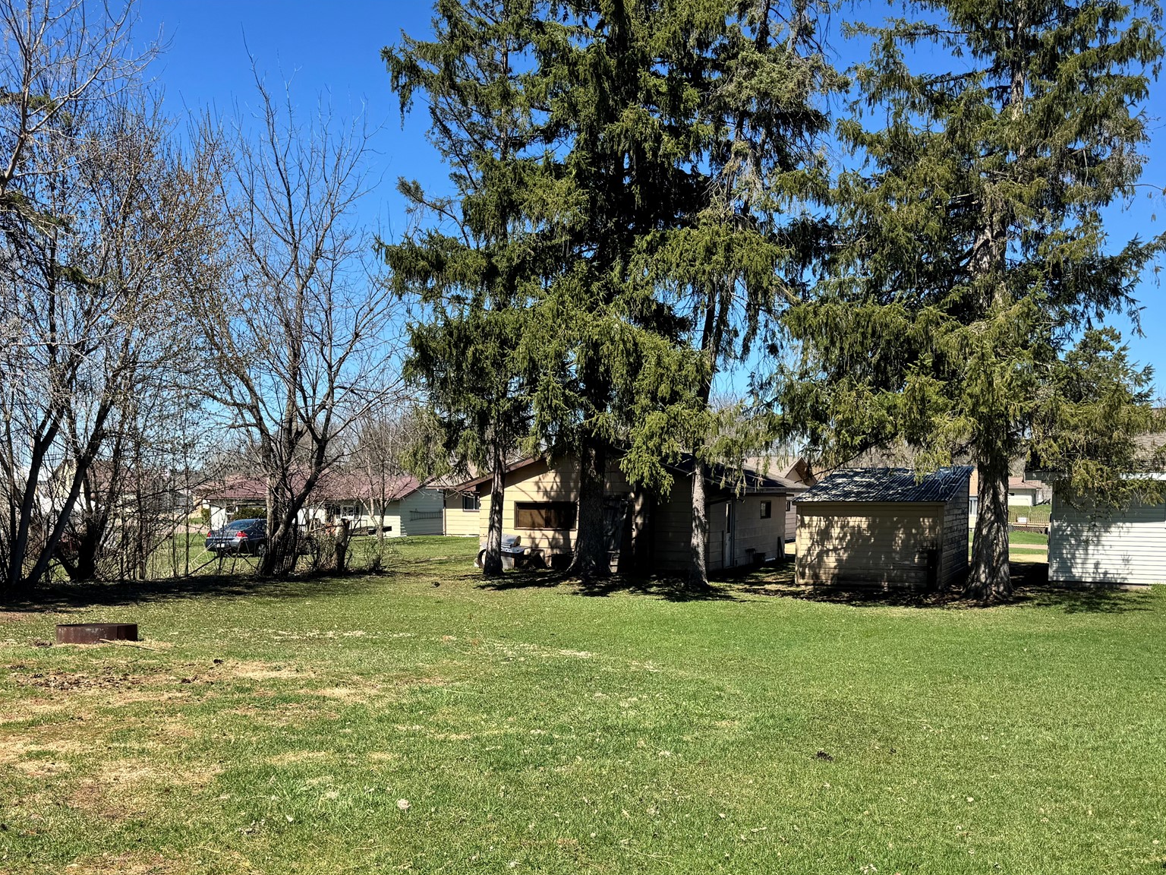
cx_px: 540
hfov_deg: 56.8
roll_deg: -0.6
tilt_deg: -6.3
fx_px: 1078
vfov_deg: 43.6
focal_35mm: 32
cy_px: 578
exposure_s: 1/3247
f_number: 1.78
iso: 80
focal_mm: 6.76
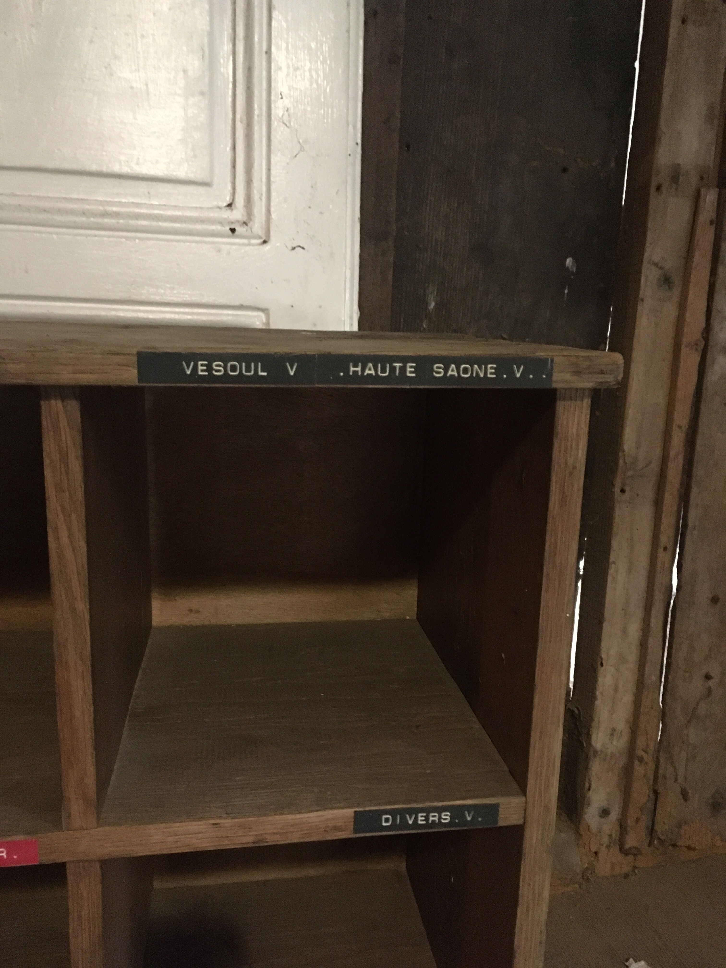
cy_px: 484
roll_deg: -0.3
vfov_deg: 61.7
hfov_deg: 48.2
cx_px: 363
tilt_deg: -11.9
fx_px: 811
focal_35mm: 29
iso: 320
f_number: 2.2
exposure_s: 1/17
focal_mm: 4.15
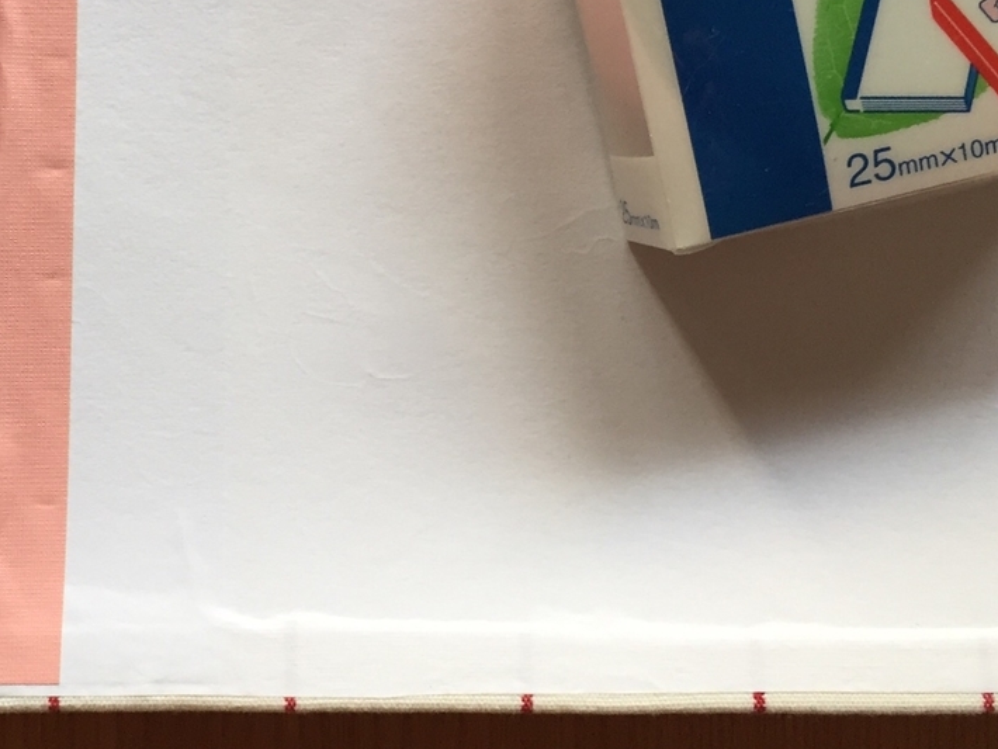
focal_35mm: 49
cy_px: 232
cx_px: 301
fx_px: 1413
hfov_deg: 38.3
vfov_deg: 29.4
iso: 40
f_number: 2.2
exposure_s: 1/30
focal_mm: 4.15
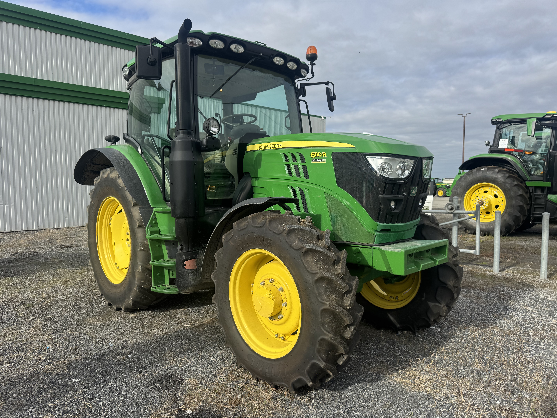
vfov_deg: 56.8
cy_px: 209
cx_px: 278
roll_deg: +2.0
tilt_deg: -2.9
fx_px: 386
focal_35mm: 24
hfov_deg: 71.6
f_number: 1.78
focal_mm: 6.76
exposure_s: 1/2833
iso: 80
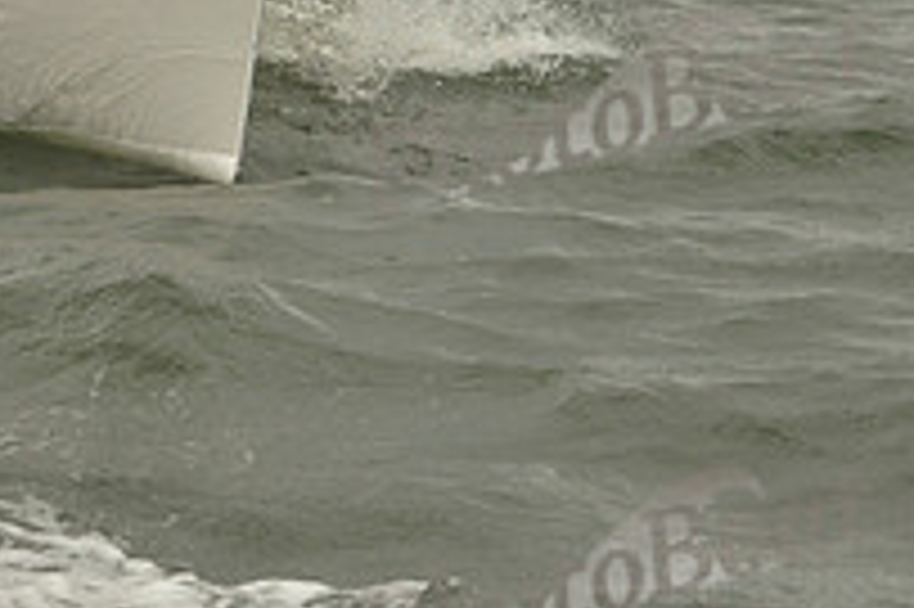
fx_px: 5074
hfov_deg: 10.3
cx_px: 131
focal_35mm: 200
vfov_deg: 6.8
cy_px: -70
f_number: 10
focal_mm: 70
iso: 400
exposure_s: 1/1250
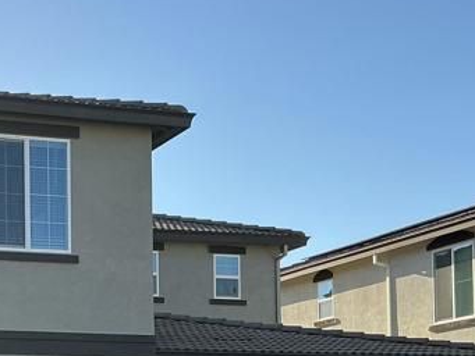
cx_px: -7
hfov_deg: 22.3
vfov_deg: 16.8
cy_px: 427
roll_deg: +0.9
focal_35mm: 84
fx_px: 1153
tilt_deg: +2.3
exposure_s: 1/1221
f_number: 1.8
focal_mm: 3
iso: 25
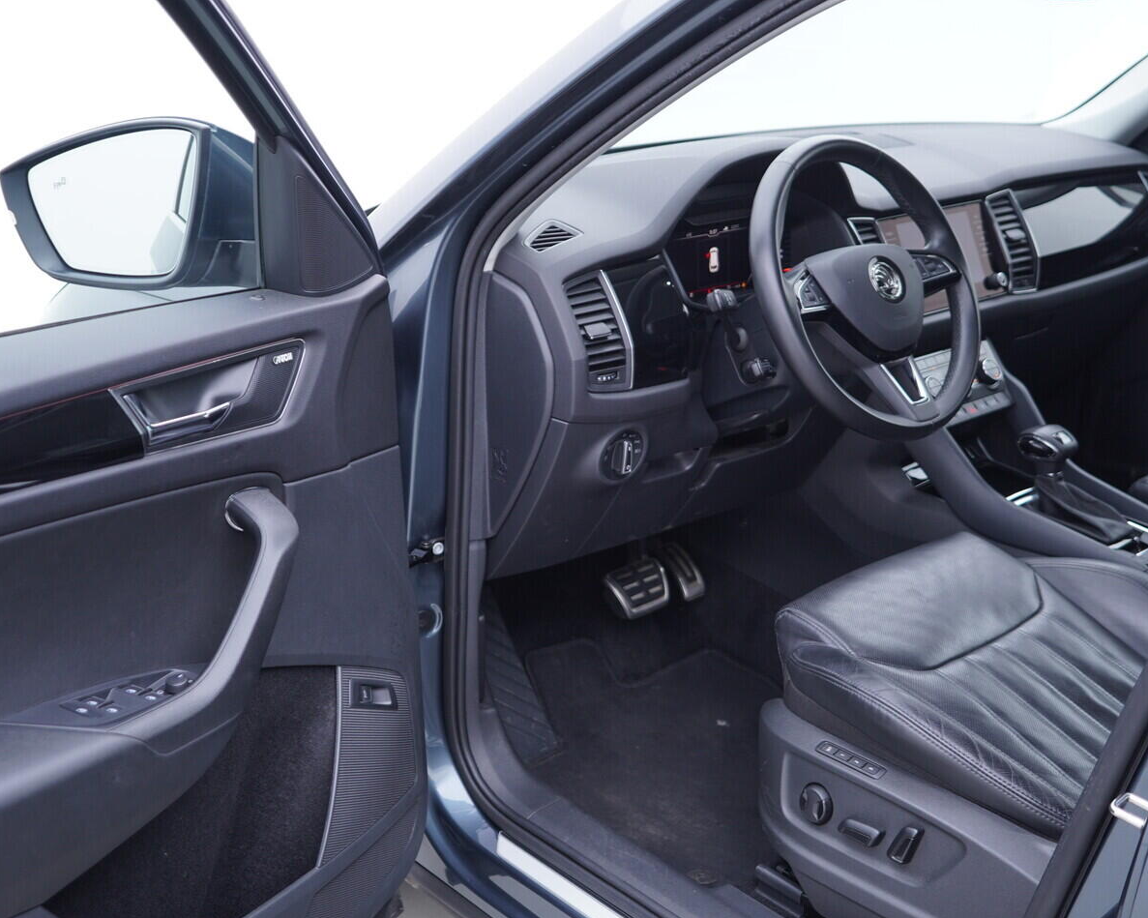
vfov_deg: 36.5
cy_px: 456
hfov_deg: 44.8
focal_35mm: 41
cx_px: 538
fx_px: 1393
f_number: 2.8
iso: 200
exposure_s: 1/40
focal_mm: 24
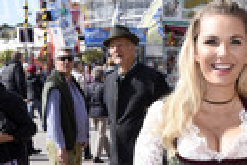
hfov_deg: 16.9
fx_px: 824
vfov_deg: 10.7
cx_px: 209
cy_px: 309
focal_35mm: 120
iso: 160
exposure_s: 1/160
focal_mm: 26
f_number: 9
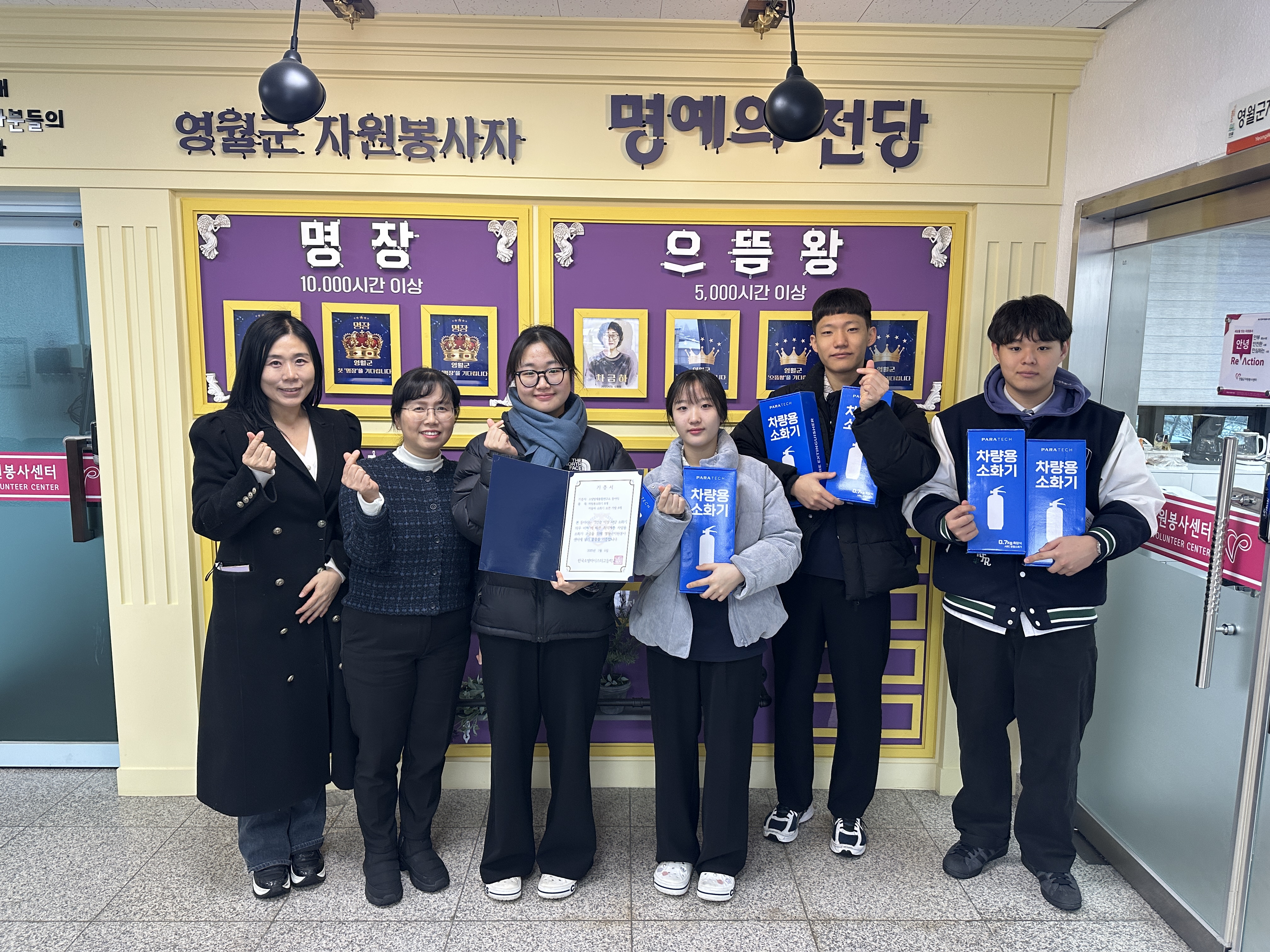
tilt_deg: -7.5
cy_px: 476
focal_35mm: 24
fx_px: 881
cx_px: 635
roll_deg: -1.2
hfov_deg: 71.6
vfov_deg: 56.8
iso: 160
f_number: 1.78
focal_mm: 6.86
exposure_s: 1/120
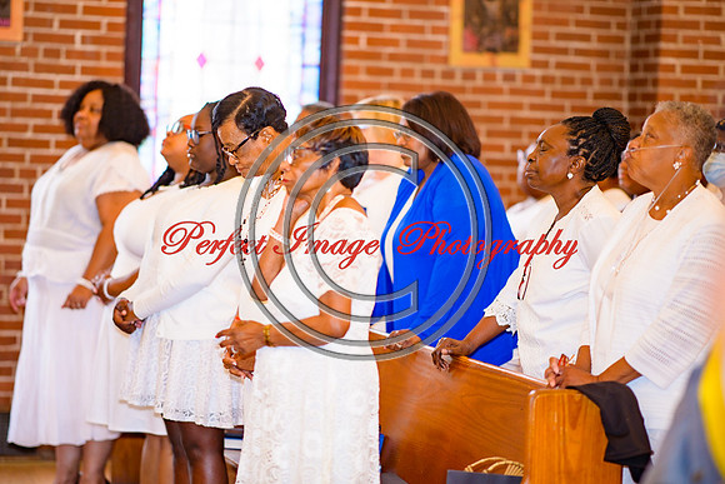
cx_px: 322
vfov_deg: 11.3
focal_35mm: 121
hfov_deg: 16.9
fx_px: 2437
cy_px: 215
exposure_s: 1/100
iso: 180
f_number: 1.4
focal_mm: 105
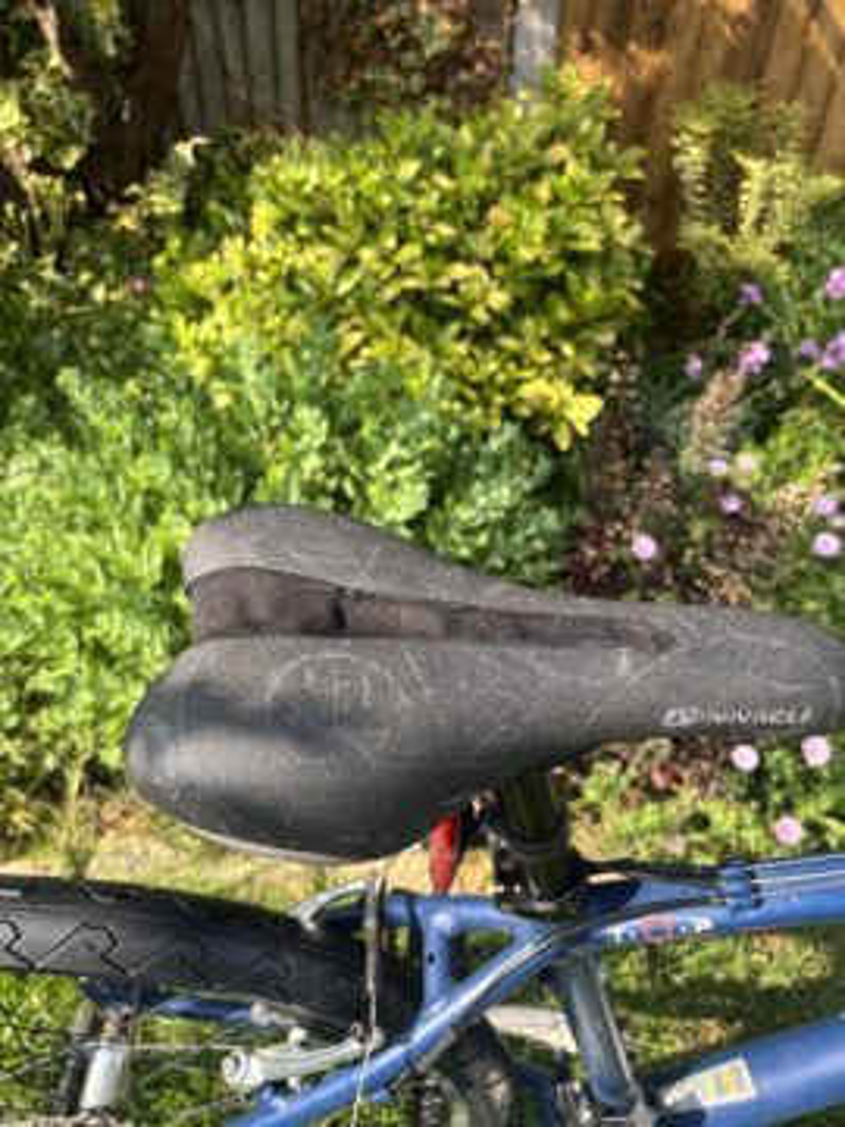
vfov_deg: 67.3
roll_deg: -2.5
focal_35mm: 26
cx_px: 422
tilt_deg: -40.3
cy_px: 564
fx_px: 846
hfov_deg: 53.1
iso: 50
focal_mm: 5.96
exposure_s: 1/634
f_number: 1.6
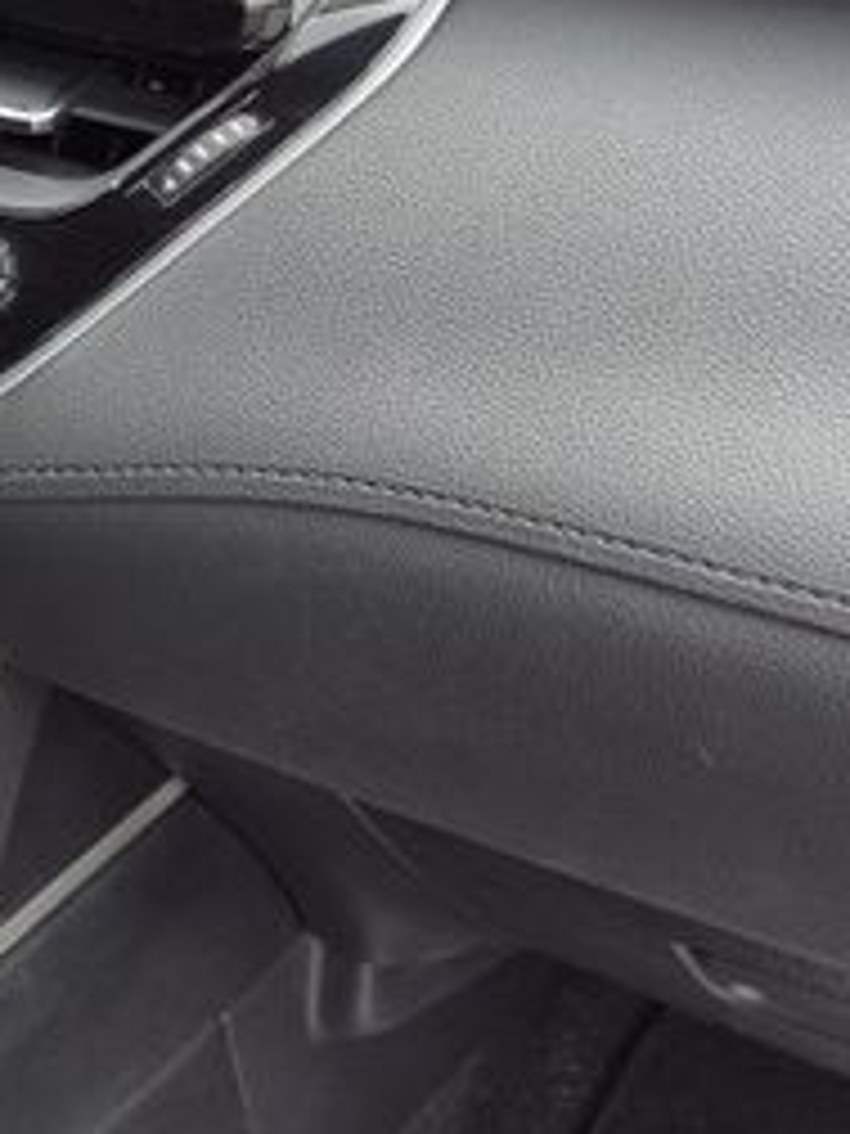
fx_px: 2390
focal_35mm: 73
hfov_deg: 16.8
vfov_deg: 26.1
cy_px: 189
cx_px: -661
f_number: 1.8
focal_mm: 5.4
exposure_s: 1/100
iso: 40
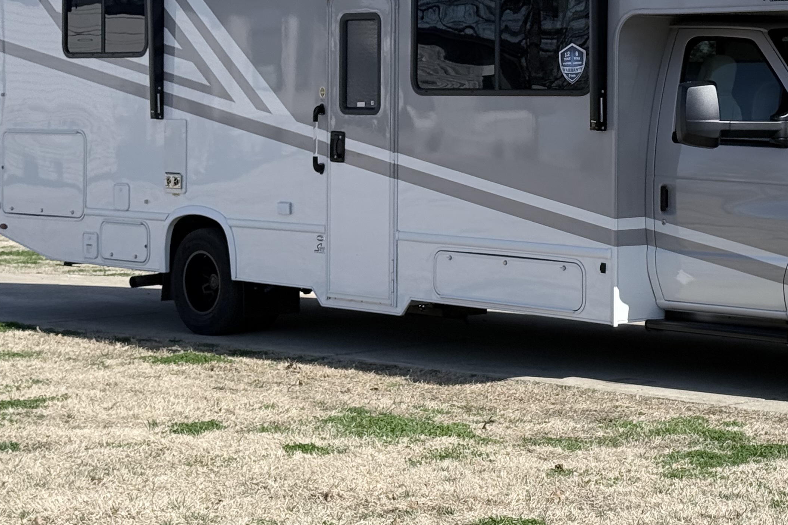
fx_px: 2079
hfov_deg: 21.3
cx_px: 560
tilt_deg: +1.9
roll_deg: +2.2
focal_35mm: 95
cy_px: 137
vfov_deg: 14.4
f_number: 1.78
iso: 80
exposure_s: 1/6536
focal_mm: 6.76
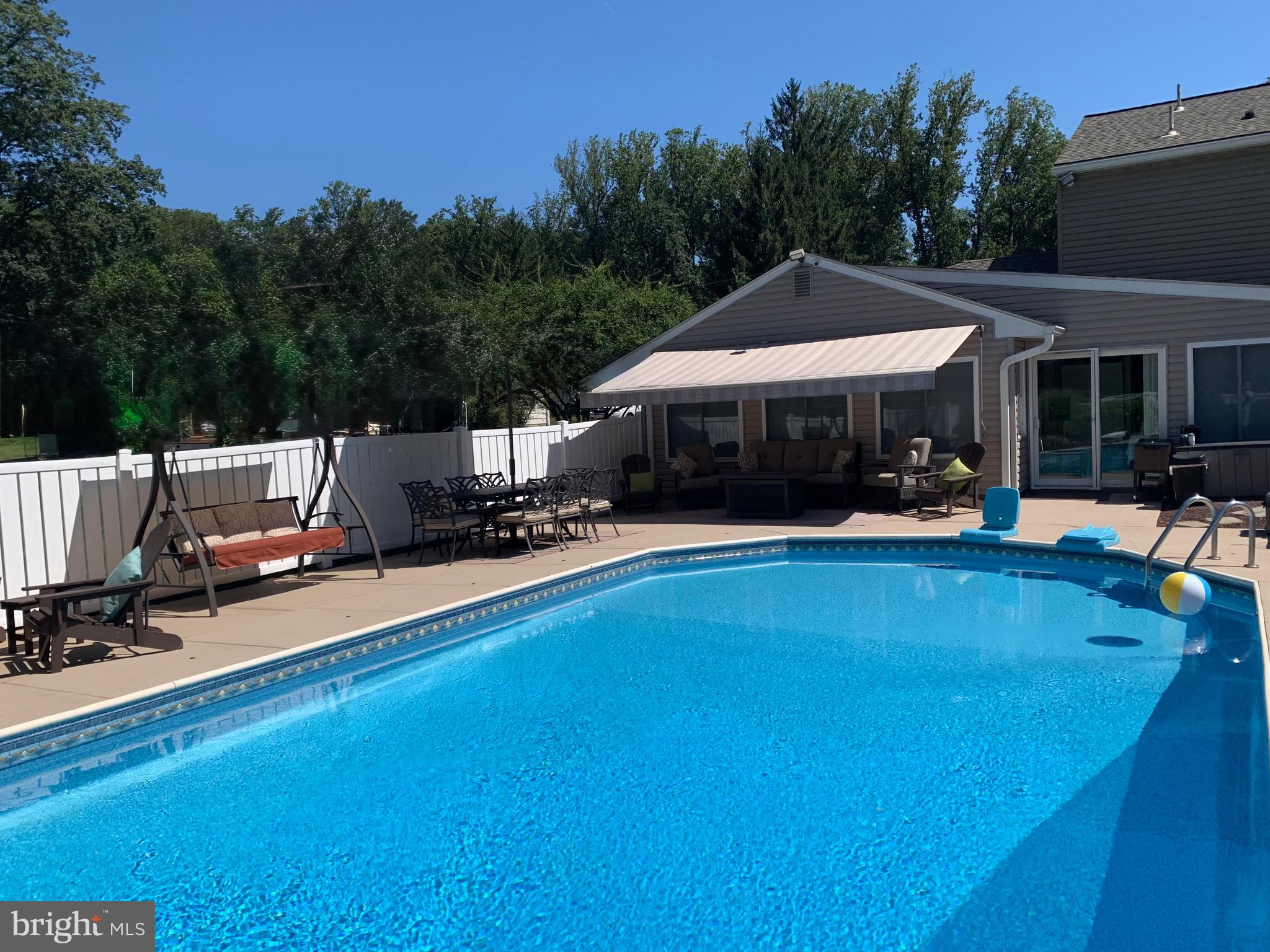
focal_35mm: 26
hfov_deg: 67.3
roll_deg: +2.8
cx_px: 635
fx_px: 954
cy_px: 476
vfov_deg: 53.1
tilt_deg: -2.0
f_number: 1.8
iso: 25
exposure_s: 1/3086
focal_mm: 4.25
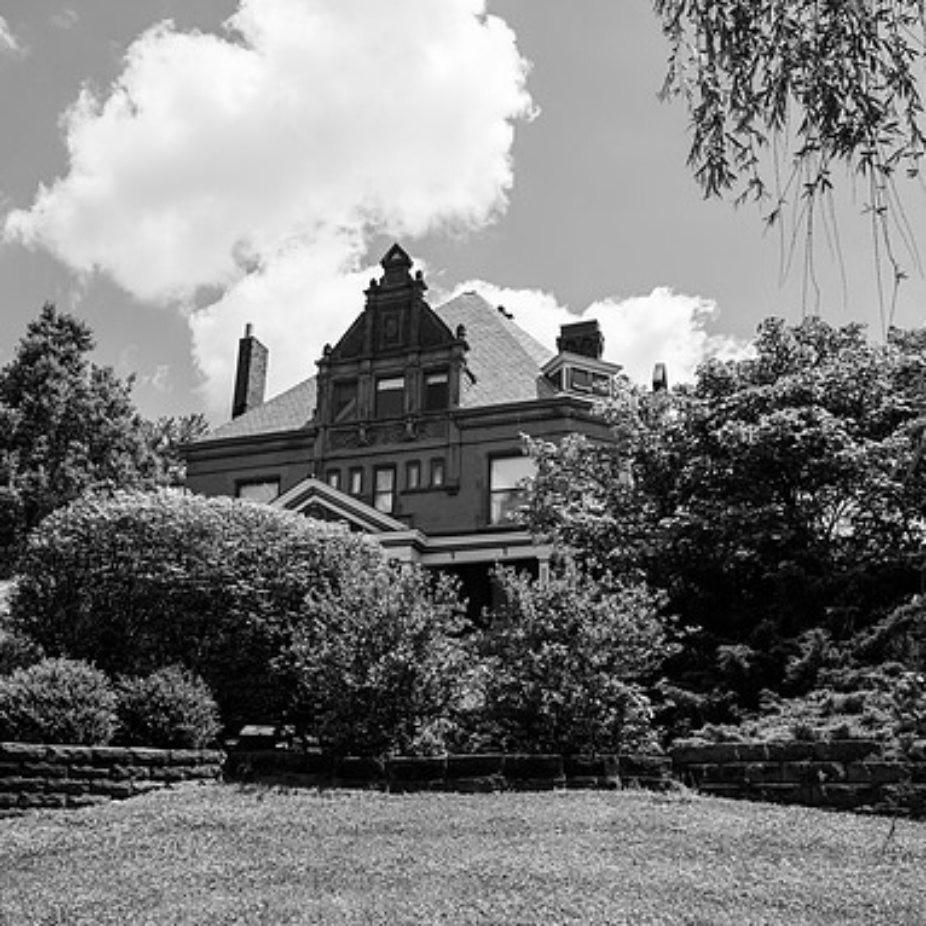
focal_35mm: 32
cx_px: 457
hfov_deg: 51.1
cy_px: 461
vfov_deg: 51.1
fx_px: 968
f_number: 5.6
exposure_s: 1/800
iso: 160
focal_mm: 24
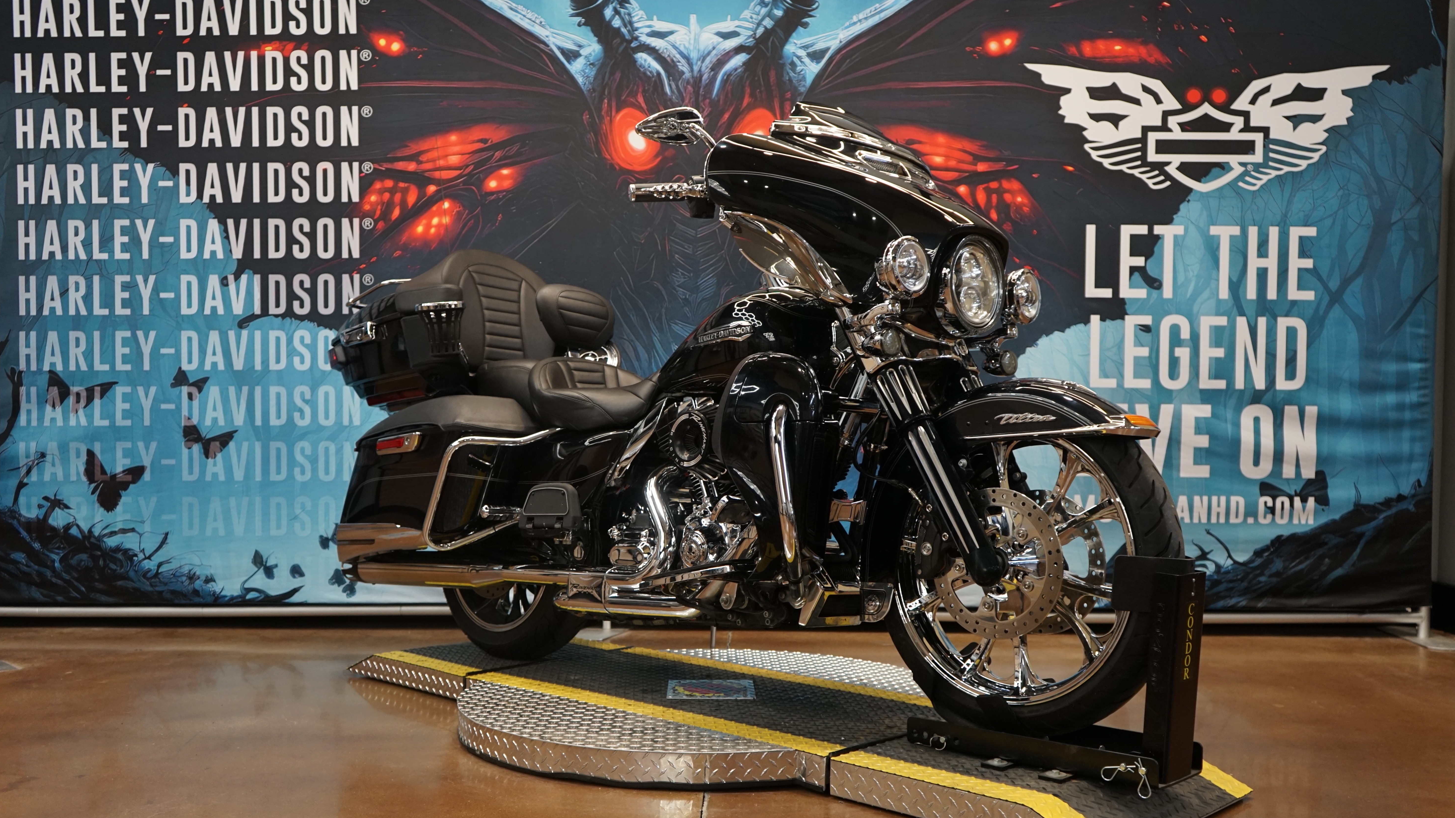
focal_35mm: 32
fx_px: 1235
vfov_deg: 36.6
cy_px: 462
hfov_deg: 61.0
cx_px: 731
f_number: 4
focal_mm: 30
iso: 1000
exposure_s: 1/160
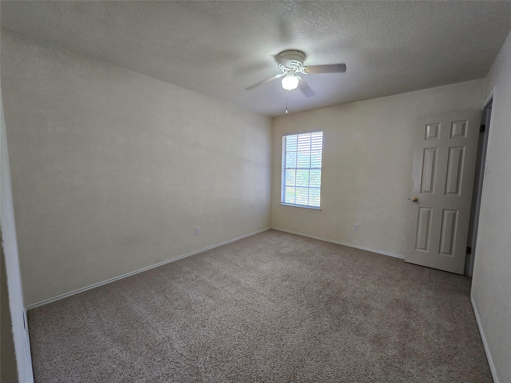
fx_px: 192
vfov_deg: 89.9
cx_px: 256
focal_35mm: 13
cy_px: 192
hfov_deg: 106.2
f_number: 2.2
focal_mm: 2.2
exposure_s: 1/60
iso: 200
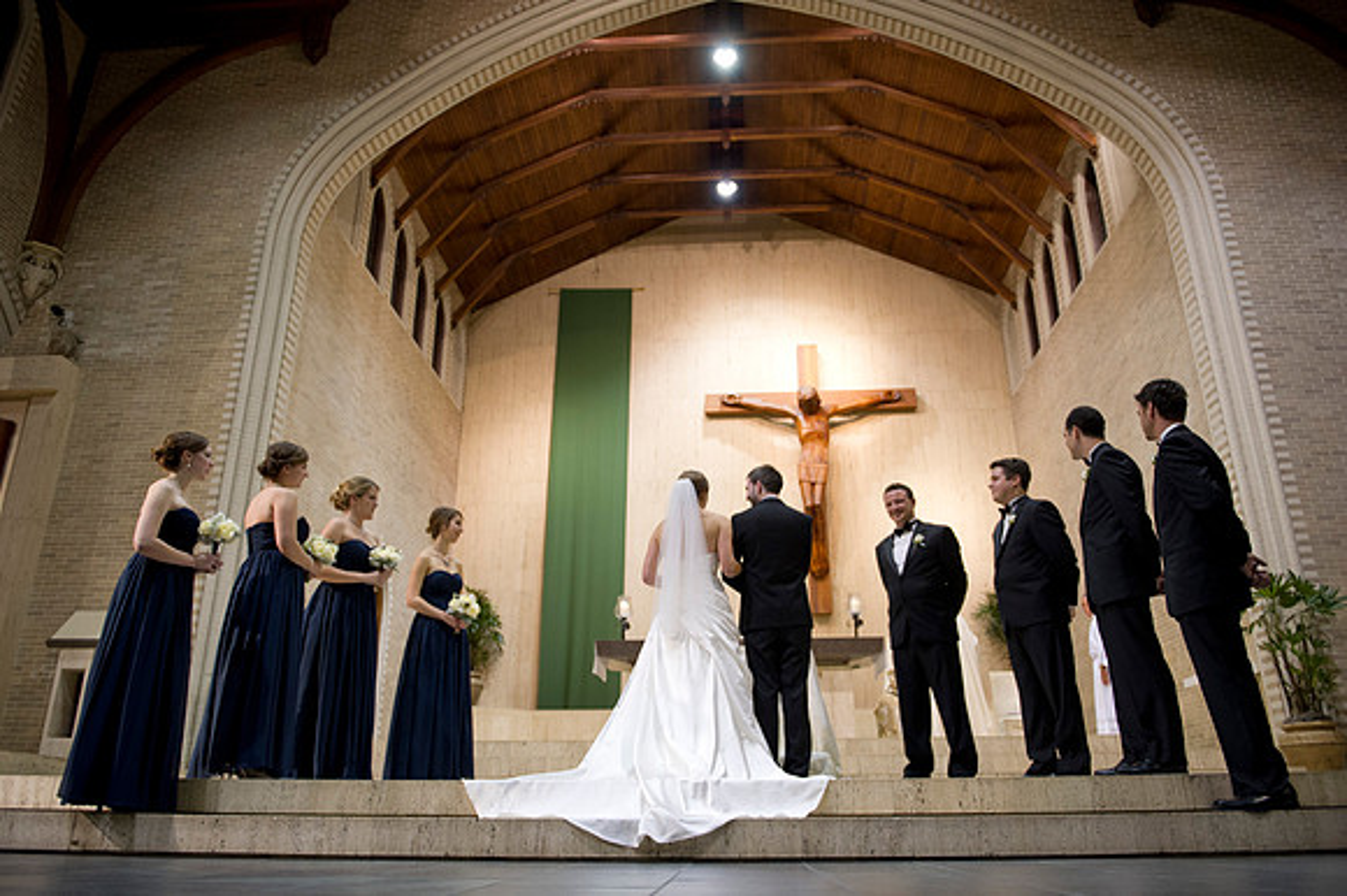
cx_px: 674
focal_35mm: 26
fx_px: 972
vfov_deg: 49.5
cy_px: 448
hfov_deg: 69.4
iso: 1250
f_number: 2.8
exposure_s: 1/80
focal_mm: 26
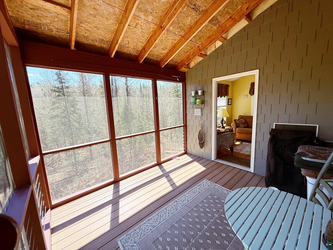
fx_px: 135
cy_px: 125
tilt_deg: -8.8
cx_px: 166
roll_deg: +2.8
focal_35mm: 14
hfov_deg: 102.1
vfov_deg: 85.7
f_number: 2.2
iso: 64
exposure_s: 1/351
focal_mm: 2.22
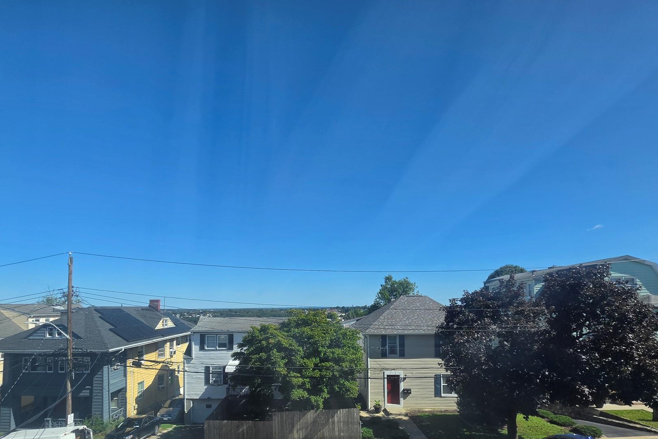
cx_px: 292
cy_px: 302
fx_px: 311
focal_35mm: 17
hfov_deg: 92.9
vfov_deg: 67.9
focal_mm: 2.2
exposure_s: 1/1290
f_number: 1.9
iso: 32
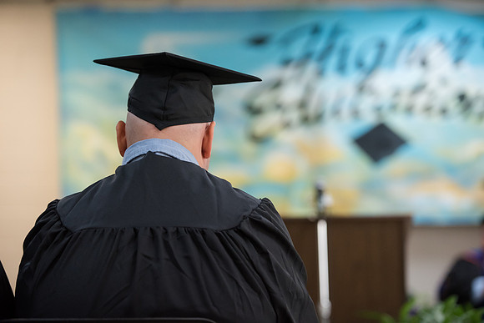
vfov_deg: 11.4
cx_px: 242
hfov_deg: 17.1
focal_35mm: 120
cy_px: 162
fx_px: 1614
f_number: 2.8
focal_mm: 120
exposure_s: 1/200
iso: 2500
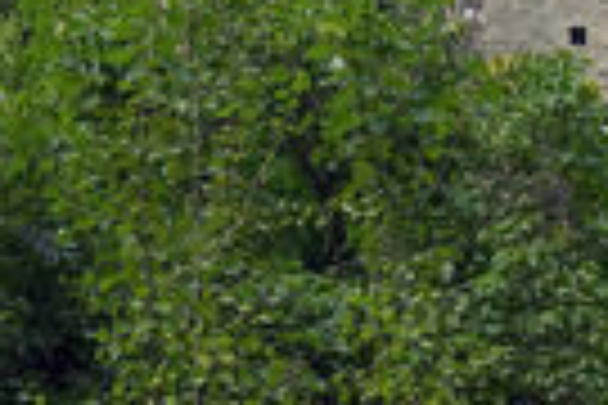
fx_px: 4053
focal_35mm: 240
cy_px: -133
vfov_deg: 5.7
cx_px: 149
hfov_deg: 8.6
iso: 100
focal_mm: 54
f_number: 9
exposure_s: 1/125
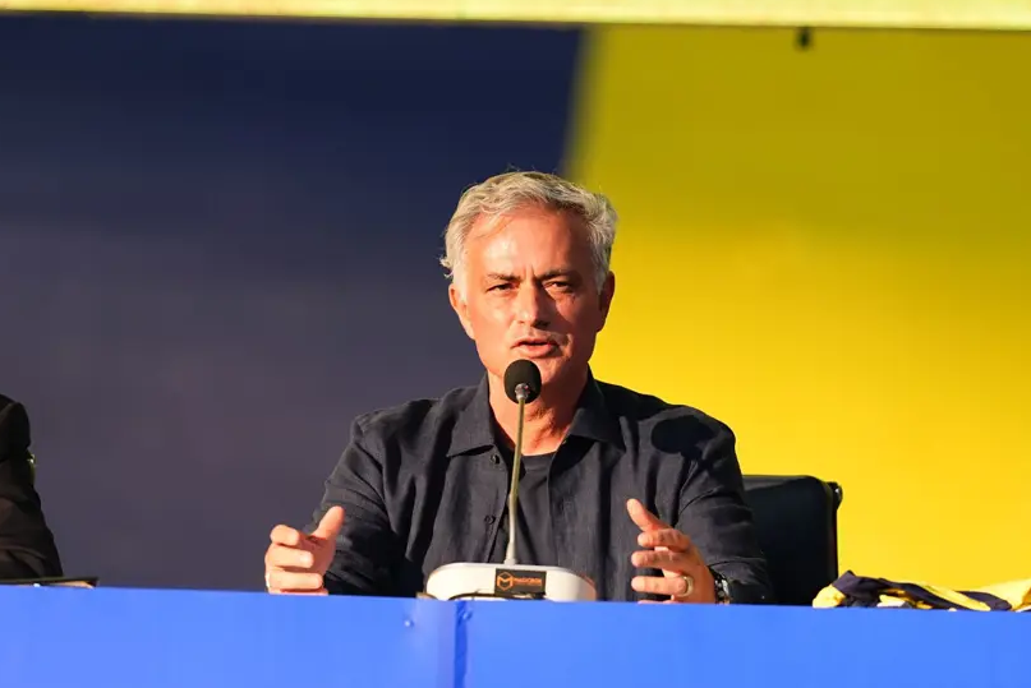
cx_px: 520
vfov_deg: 2.8
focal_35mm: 491
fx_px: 14069
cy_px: 364
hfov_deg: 4.2
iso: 400
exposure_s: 1/1600
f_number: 3.2
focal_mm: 300
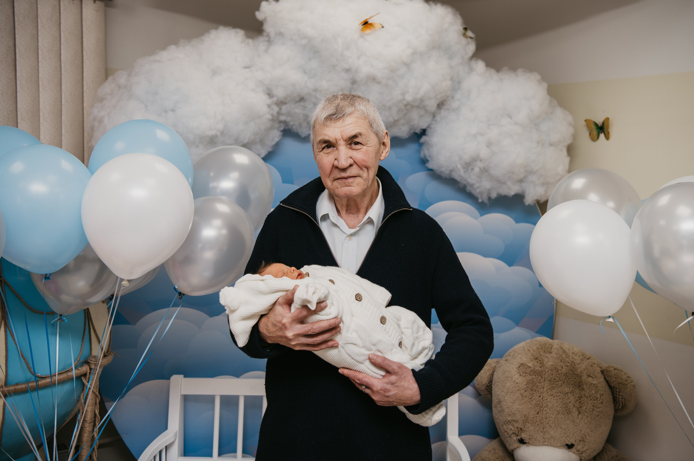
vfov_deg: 31.9
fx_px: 808
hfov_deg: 46.5
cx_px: 364
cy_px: 219
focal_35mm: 42
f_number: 4
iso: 160
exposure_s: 1/160
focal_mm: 40
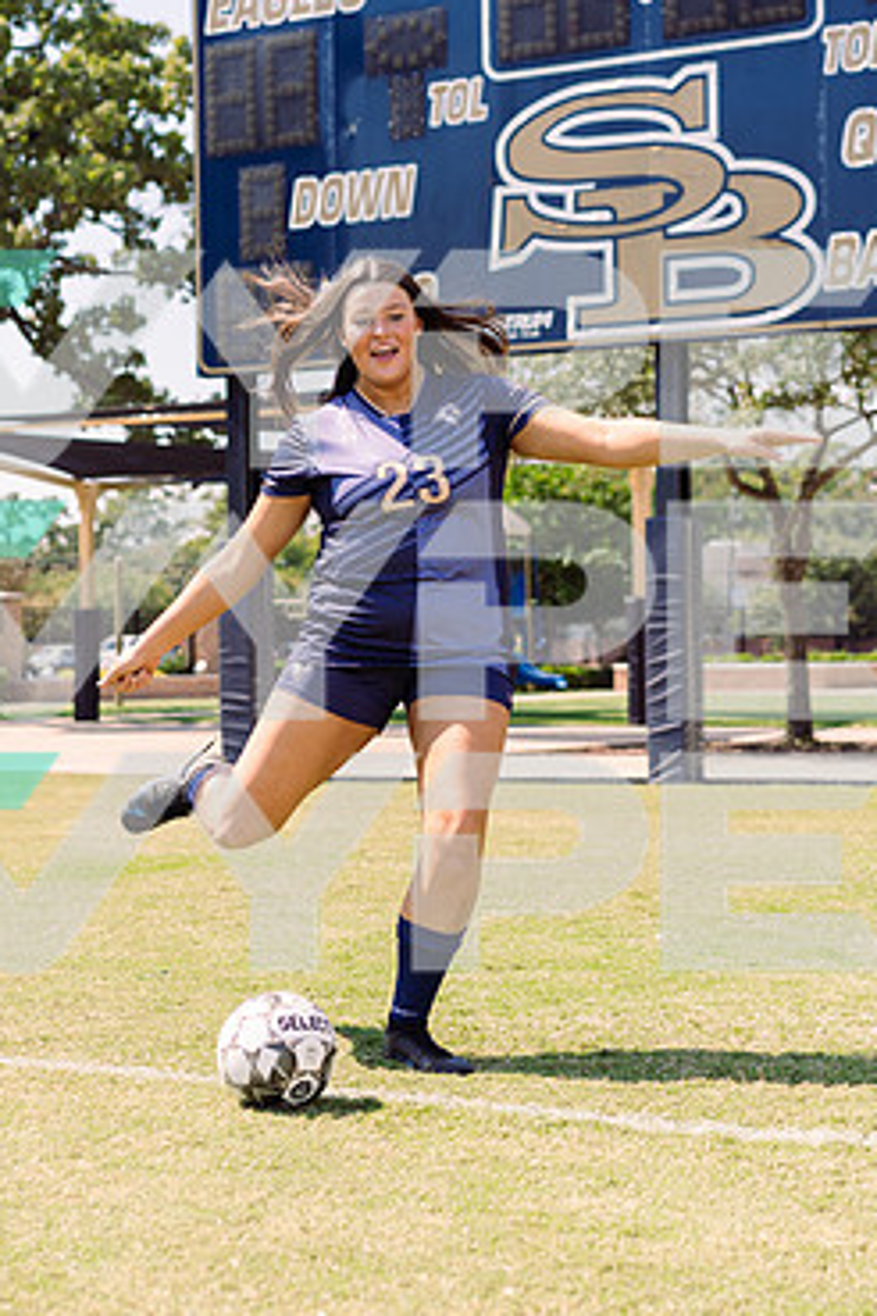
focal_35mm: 67
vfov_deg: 30.1
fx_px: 2448
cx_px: 378
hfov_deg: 20.3
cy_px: 613
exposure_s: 1/800
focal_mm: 55
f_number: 3.5
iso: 100
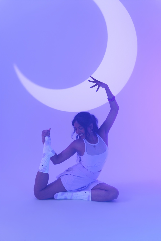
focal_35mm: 45
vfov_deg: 43.4
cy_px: 120
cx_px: 80
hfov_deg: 29.7
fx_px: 304
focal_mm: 45.3
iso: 320
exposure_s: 1/250
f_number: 3.2
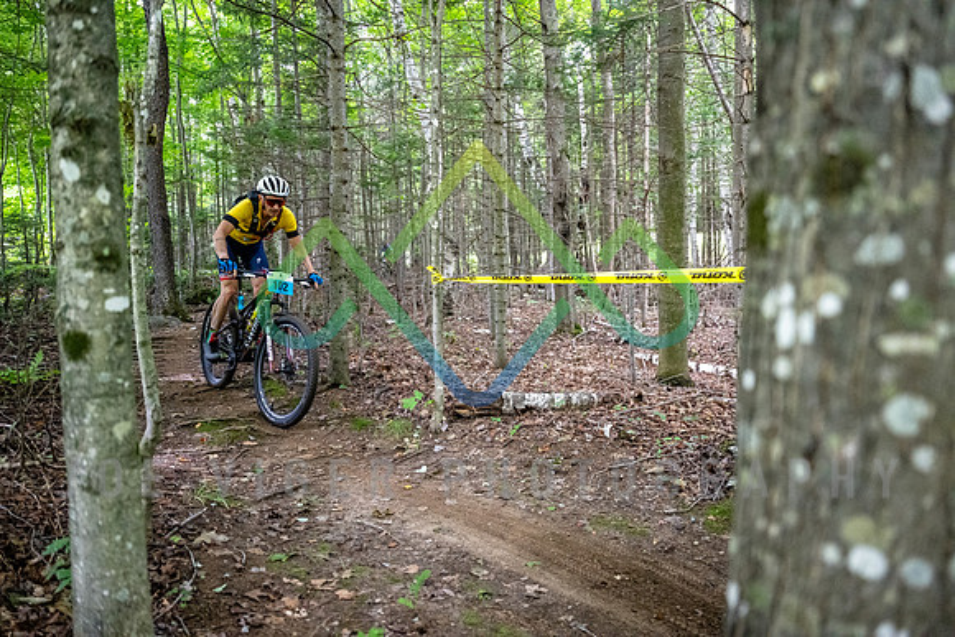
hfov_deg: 73.7
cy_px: 318
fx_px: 637
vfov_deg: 53.2
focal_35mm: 24
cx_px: 478
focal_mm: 24
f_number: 2.8
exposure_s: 1/1250
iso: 10000
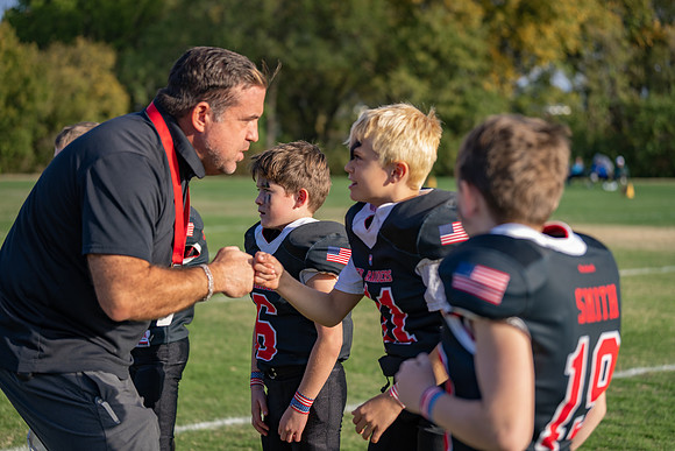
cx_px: 338
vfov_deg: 19.5
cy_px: 226
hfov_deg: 28.8
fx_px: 1313
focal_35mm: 70
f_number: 2.8
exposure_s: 1/800
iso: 100
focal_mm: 70
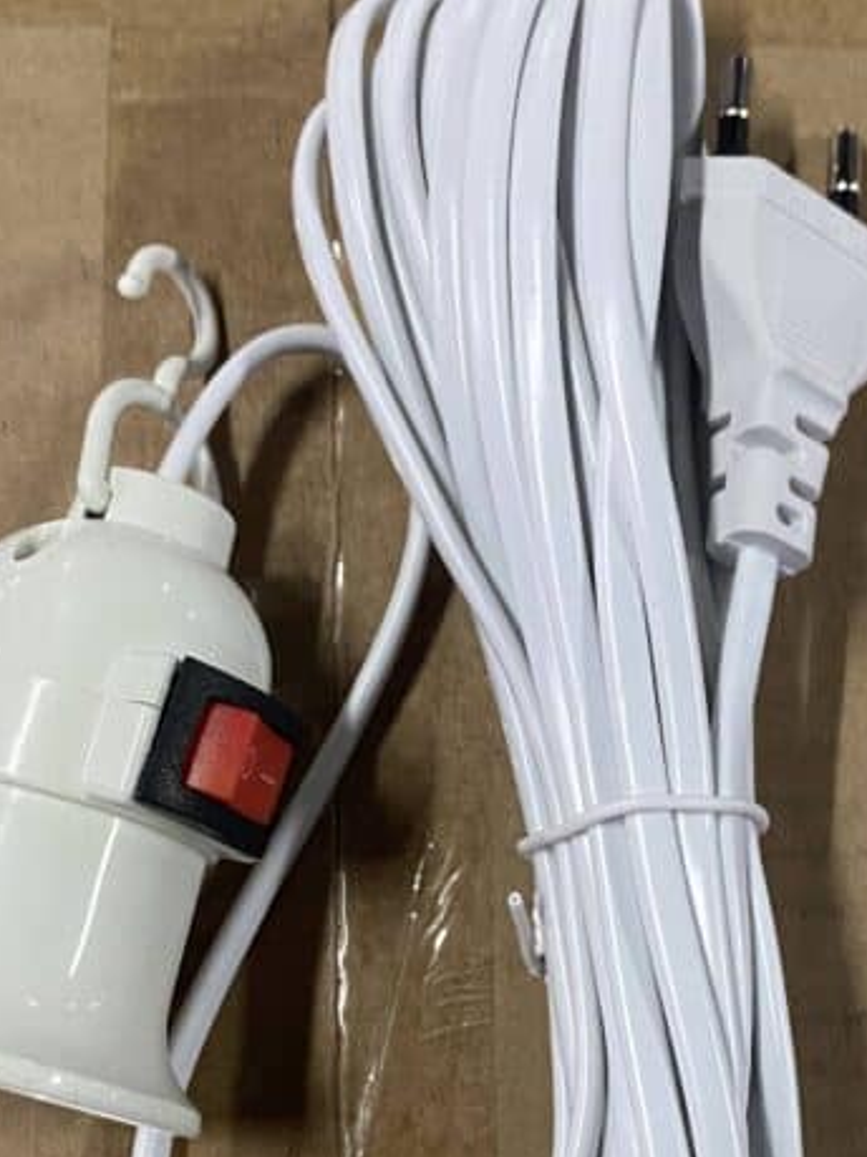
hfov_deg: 25.2
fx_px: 1938
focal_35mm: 58
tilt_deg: -82.4
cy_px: 804
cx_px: 464
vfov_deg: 32.9
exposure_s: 1/50
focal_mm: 4.25
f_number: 1.8
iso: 320
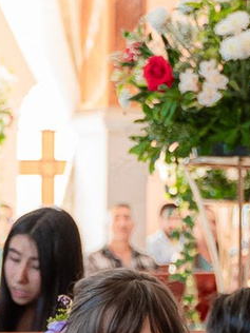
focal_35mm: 218
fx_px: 2099
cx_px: -283
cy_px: 585
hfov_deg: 6.6
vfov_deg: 8.7
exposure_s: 1/320
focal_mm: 28
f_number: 3.2
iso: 1600
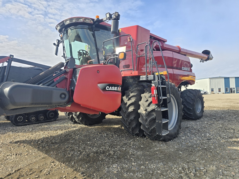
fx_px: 159
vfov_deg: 58.9
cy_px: 90
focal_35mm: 23
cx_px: 120
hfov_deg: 73.9
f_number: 1.7
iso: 12
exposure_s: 1/426
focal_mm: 6.3
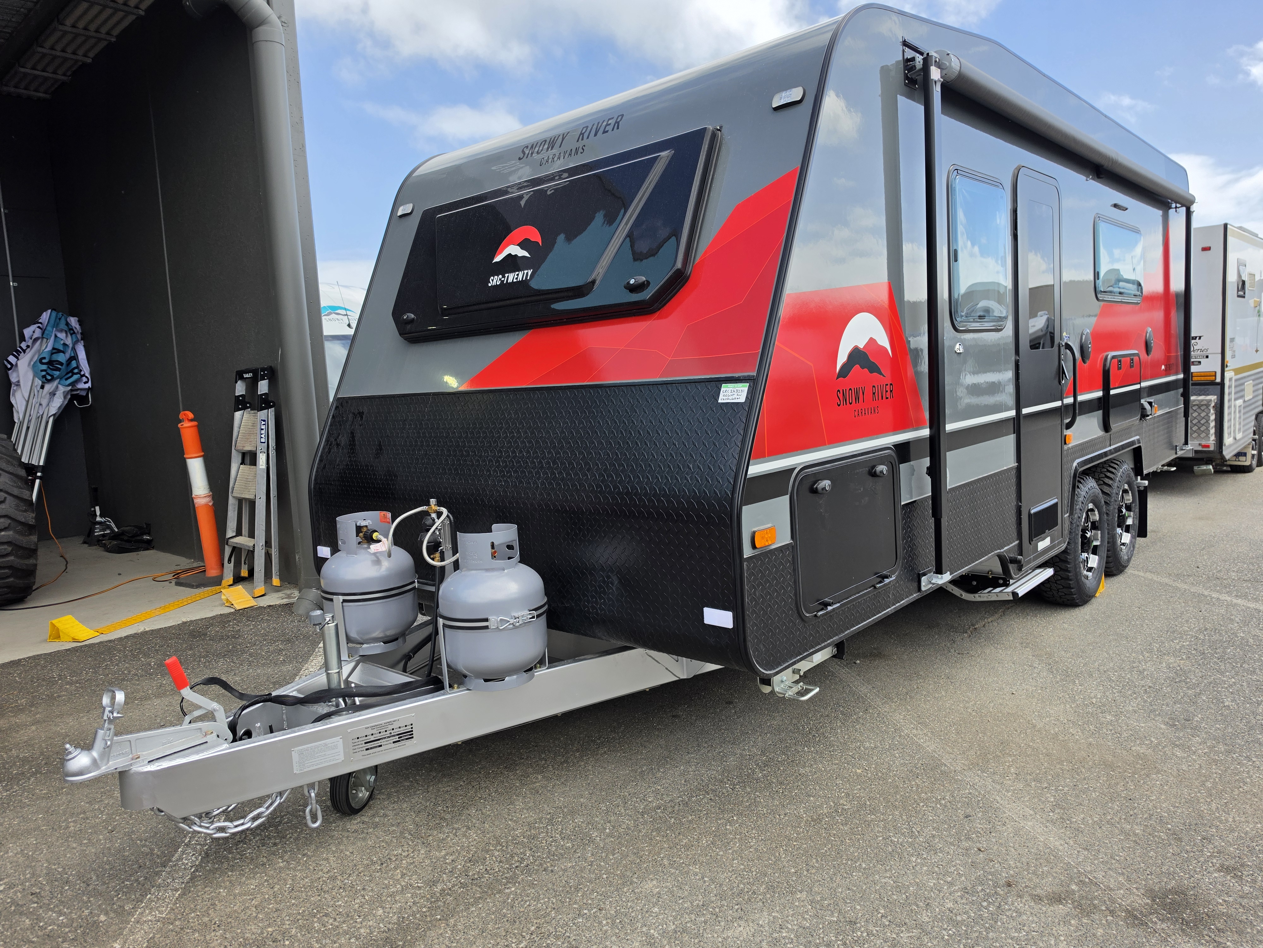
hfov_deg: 73.9
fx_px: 839
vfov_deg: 58.9
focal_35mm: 23
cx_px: 632
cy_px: 474
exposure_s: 1/4764
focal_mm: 6.5
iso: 64
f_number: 1.4
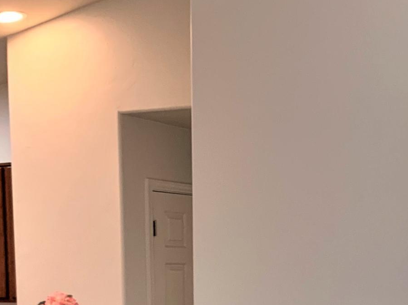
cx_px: 292
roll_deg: +0.6
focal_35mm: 87
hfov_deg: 22.4
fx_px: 1025
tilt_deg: -3.8
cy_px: 369
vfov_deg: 16.3
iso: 100
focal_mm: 4.25
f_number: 1.8
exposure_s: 1/120
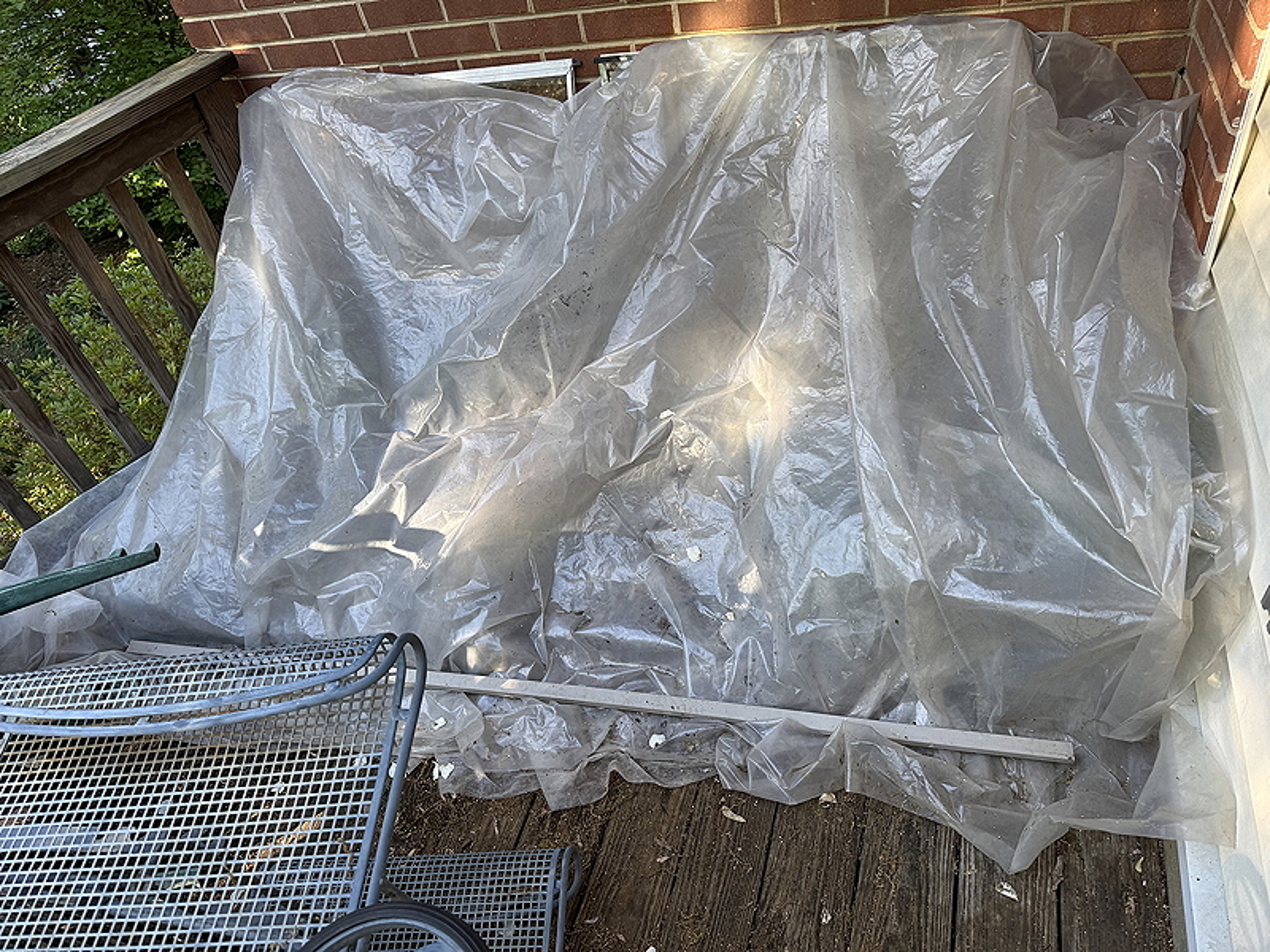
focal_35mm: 24
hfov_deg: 71.6
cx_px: 635
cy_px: 476
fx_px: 881
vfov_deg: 56.8
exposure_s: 1/248
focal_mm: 6.76
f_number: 1.78
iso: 64
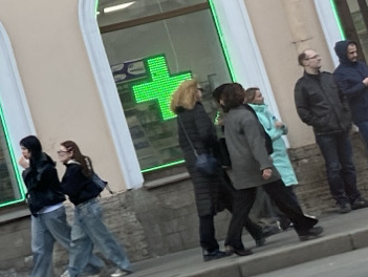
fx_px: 1575
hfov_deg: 12.8
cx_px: -143
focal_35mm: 148
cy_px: -71
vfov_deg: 9.9
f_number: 1.8
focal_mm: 4.25
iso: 32
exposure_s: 1/228
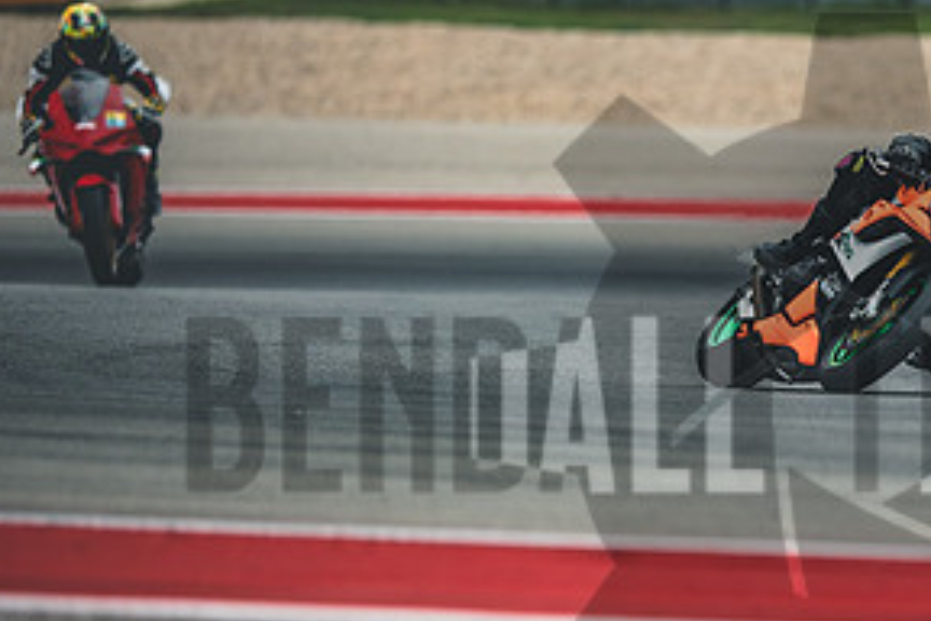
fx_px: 15619
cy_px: 409
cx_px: 866
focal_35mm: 604
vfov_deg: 2.3
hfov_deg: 3.4
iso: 200
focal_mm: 200
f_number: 2
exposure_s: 1/1600
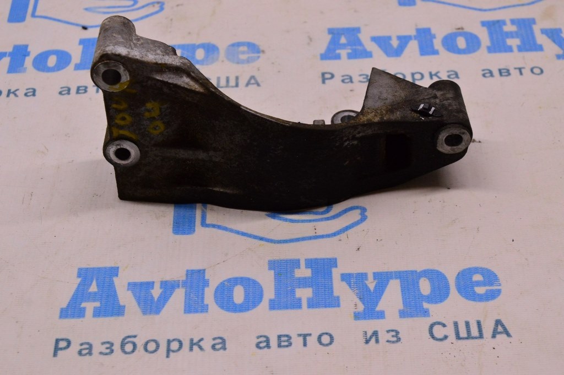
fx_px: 1291
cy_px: 188
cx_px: 282
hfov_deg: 24.6
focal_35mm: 82
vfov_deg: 16.5
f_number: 8
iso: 1600
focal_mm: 55
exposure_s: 1/125
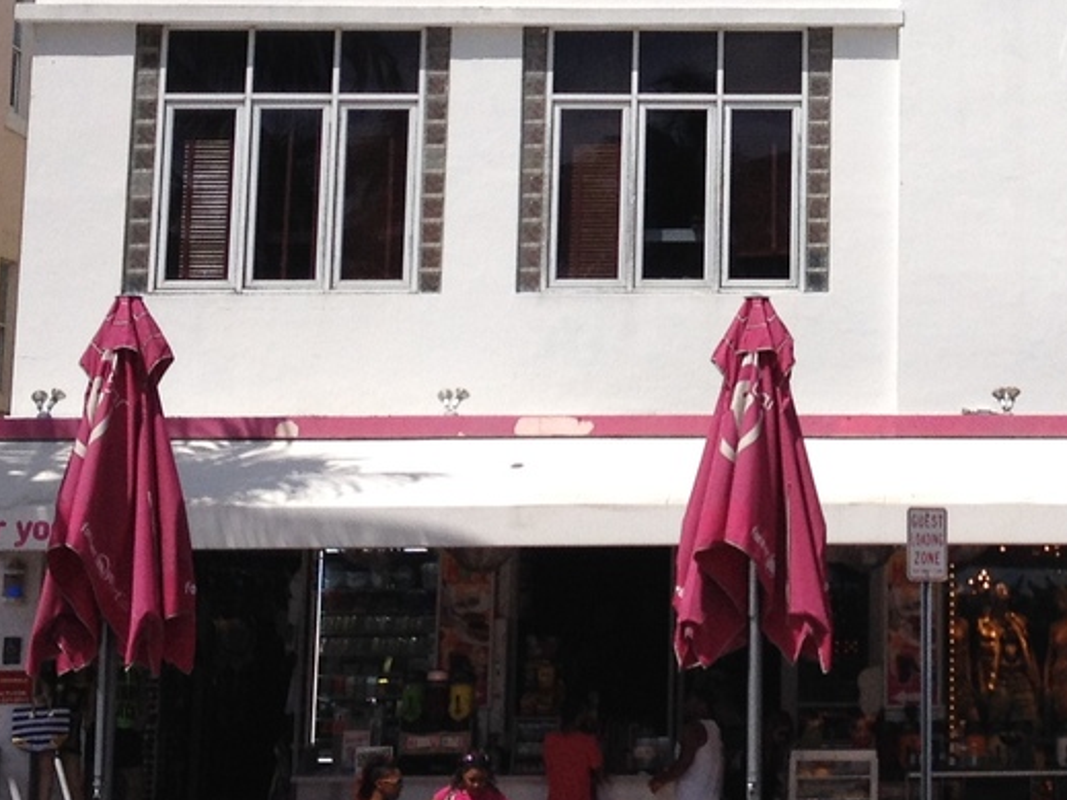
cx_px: 999
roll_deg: +0.4
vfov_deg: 13.5
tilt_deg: +8.1
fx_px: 3328
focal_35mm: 108
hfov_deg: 17.9
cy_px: 33
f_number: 2.4
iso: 50
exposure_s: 1/3690
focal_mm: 4.28
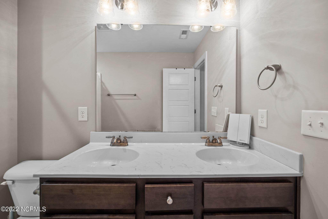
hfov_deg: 104.2
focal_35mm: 14
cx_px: 164
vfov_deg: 81.3
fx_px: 128
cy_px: 110
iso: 100
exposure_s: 1/5
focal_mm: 14
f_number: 8
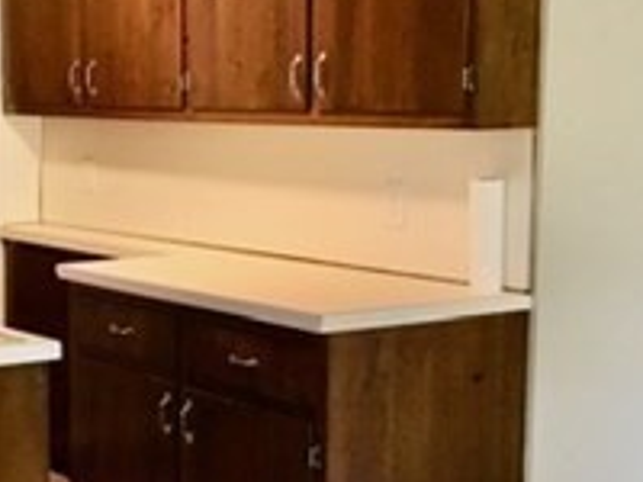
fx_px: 1616
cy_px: 318
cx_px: -151
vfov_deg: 16.9
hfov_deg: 20.8
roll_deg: +1.7
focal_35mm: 87
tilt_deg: -7.2
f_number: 2.2
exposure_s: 1/30
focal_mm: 4.15
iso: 160
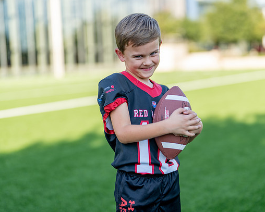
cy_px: 100
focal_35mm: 63
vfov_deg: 24.2
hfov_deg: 30.0
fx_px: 494
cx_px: 148
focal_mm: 50
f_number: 1.2
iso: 100
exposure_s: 1/2000
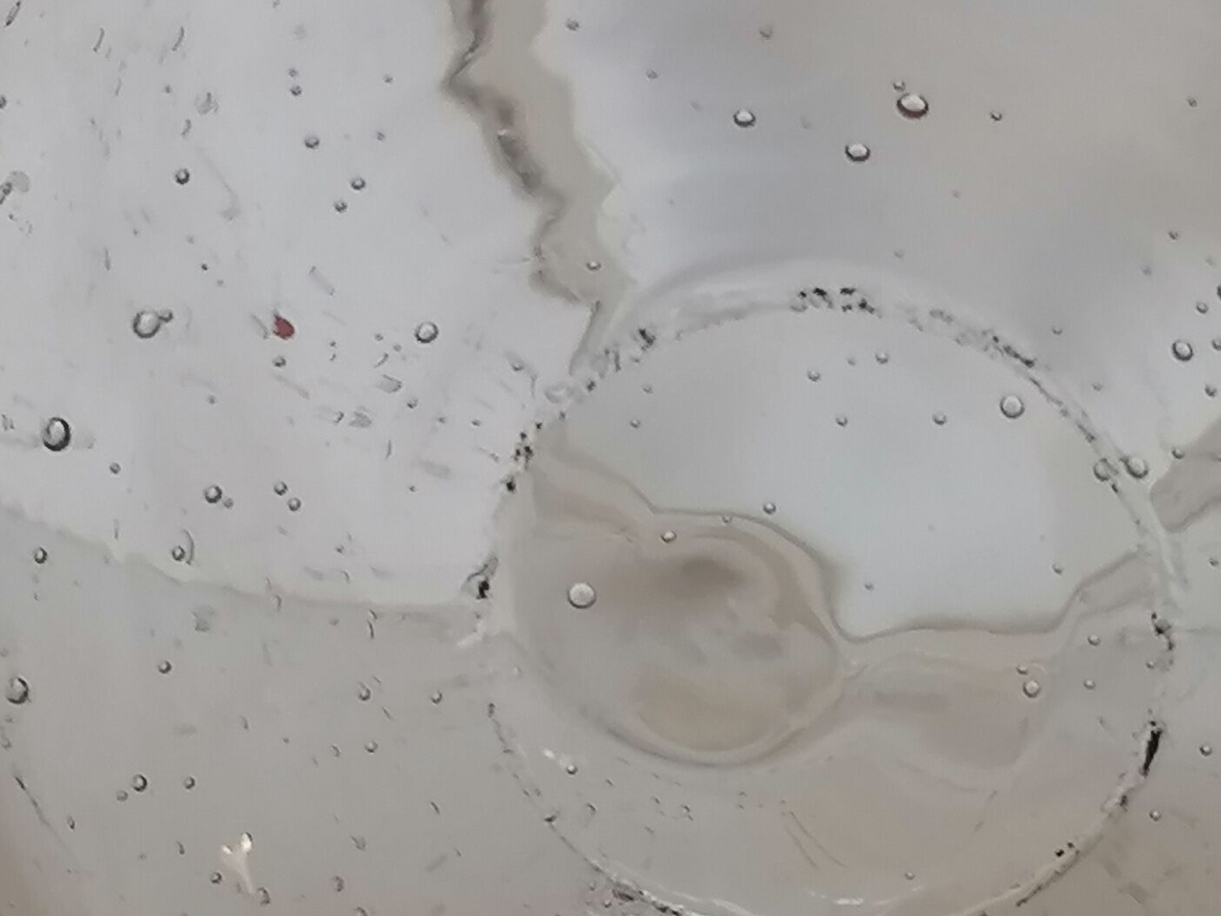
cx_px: 1213
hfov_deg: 13.9
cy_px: 547
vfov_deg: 10.6
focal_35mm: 140
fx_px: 4938
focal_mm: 4.75
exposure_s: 1/50
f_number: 1.8
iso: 100
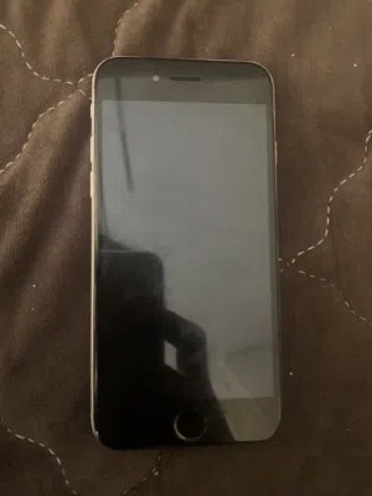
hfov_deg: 53.1
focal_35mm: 26
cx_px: 186
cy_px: 248
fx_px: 373
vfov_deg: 67.3
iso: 800
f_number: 1.8
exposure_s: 1/17
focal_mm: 4.25
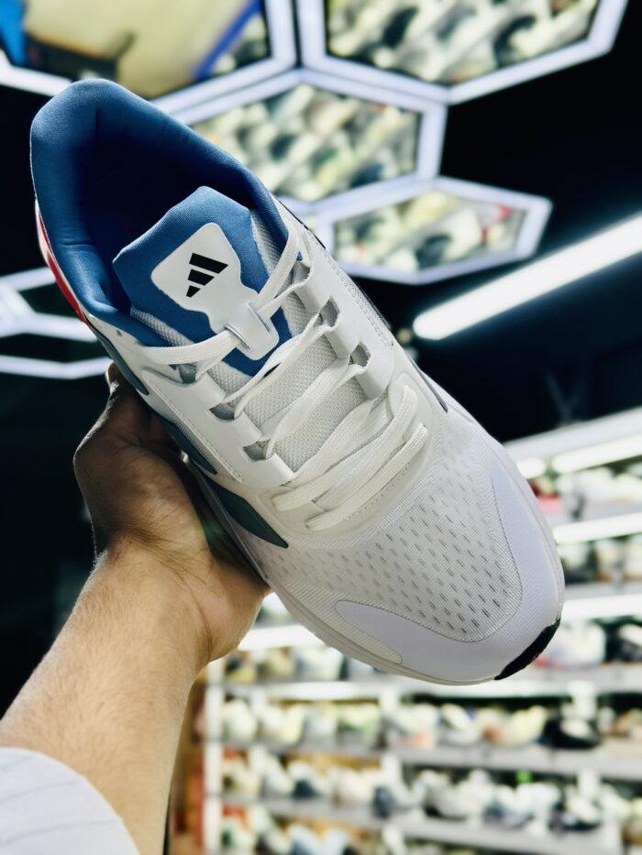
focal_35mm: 48
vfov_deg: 39.7
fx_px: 1187
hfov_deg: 30.3
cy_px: 428
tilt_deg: +12.5
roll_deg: +0.6
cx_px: 321
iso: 64
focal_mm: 6.86
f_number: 1.78
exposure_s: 1/100
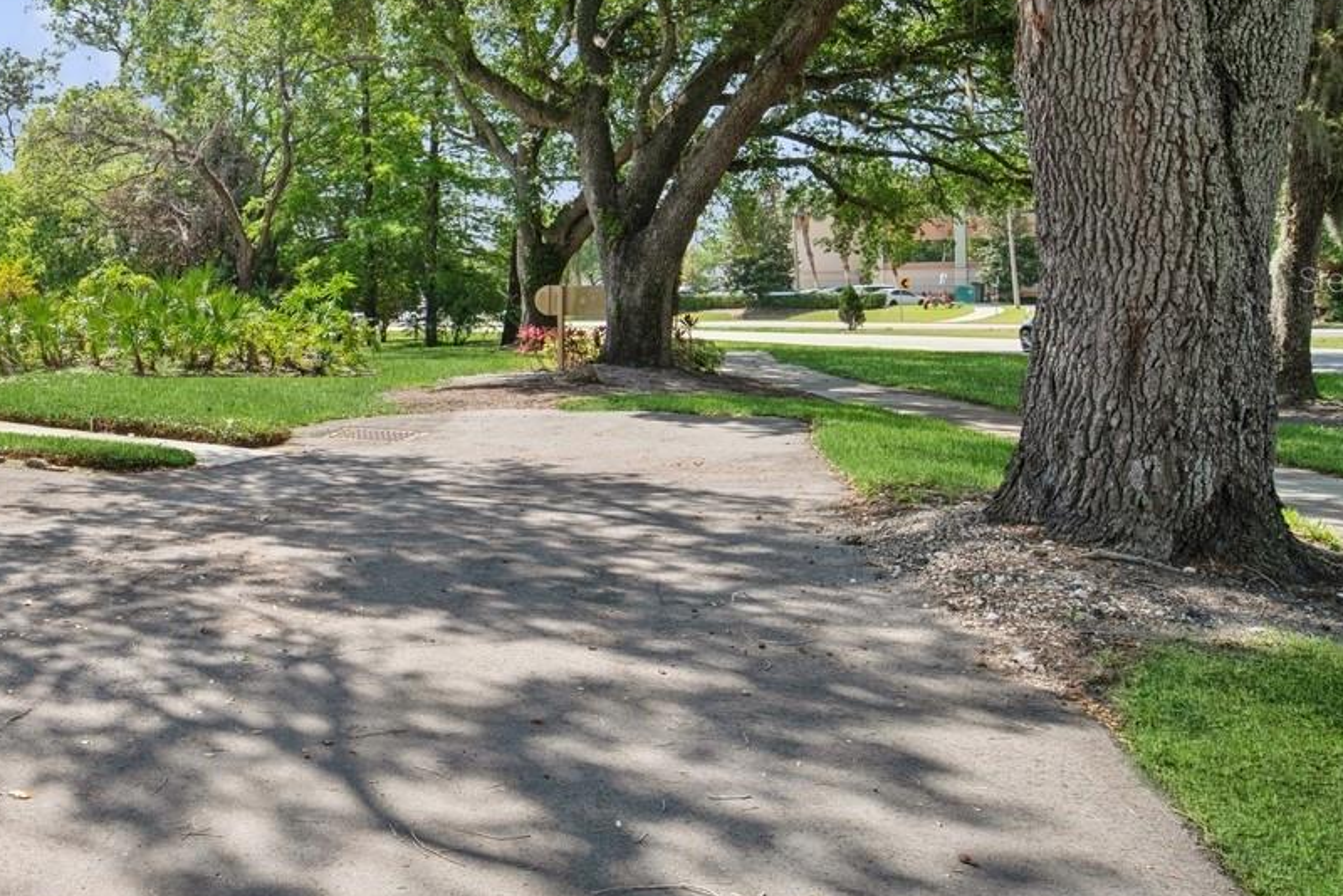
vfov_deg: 42.9
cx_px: 114
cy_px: 279
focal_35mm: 30
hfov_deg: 53.5
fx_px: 1120
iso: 200
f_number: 8
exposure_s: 1/160
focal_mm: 15
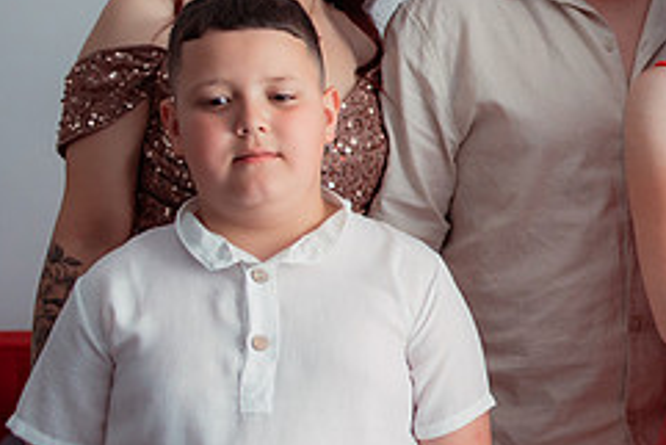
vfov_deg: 14.7
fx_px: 1721
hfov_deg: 20.2
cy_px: 193
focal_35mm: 93
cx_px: 853
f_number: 2.5
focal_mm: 35
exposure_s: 1/200
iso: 800
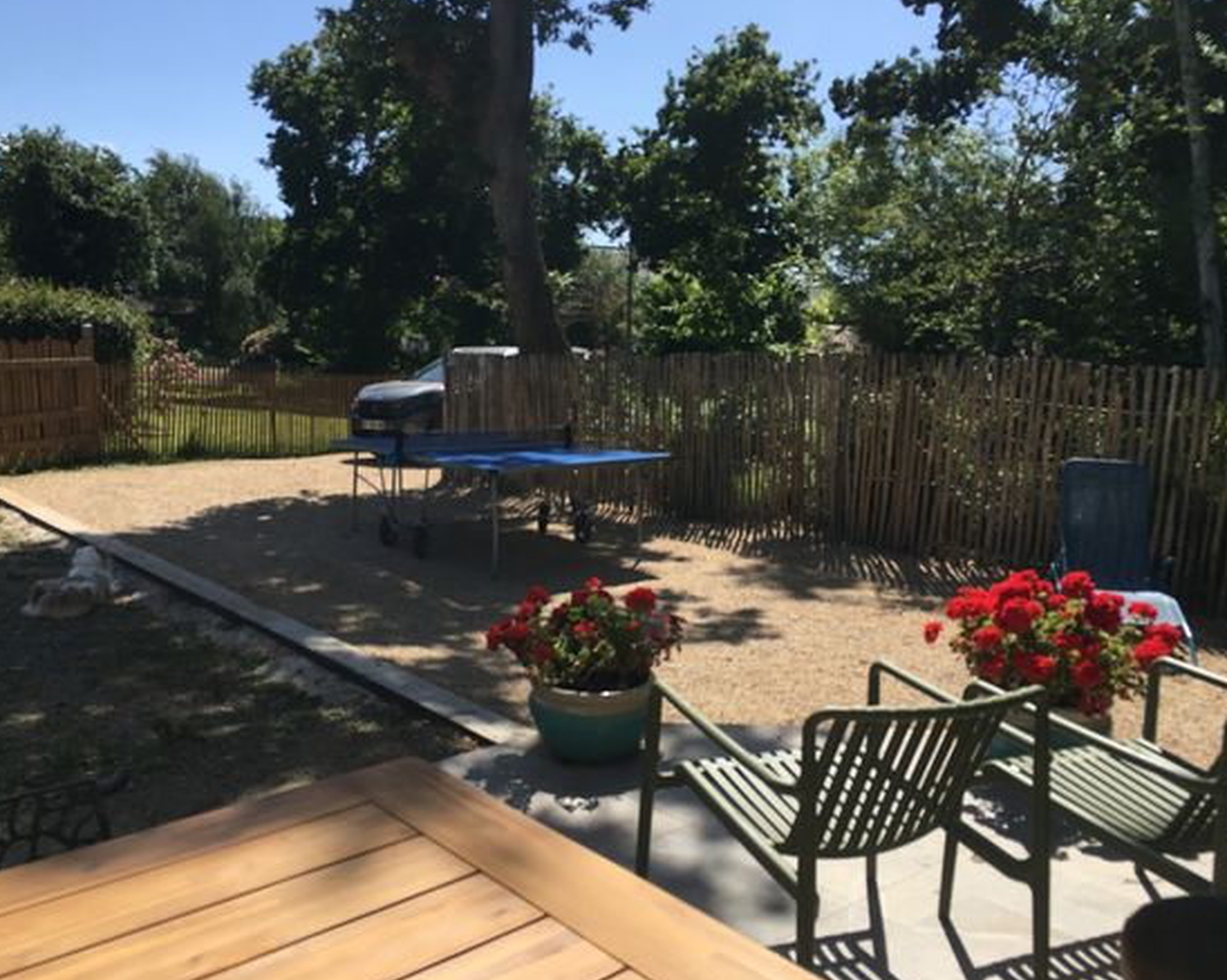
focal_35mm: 31
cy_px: 490
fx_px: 1125
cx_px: 589
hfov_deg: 57.2
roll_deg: -1.5
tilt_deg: -8.0
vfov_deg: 47.1
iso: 25
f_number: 2.2
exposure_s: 1/1603
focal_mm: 4.15
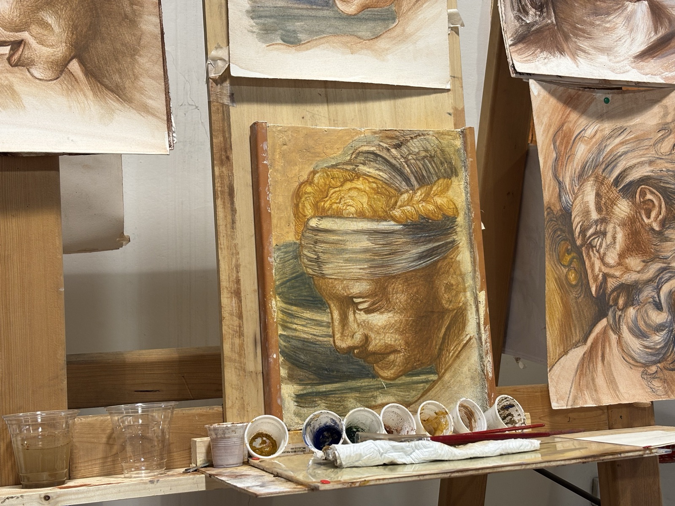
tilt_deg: -4.4
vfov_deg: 28.0
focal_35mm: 52
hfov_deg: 36.8
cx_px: 338
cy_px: 253
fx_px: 1014
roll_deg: +0.0
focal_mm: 5.96
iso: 64
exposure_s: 1/50
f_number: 1.6
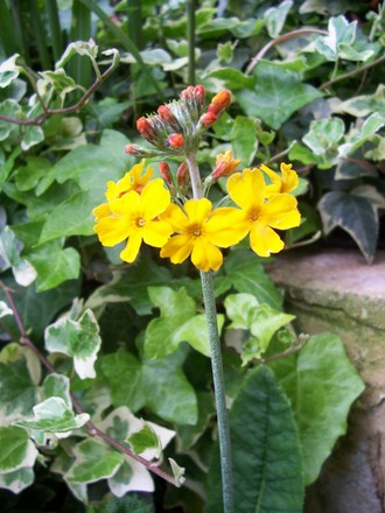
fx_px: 504
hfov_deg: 41.8
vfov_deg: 54.0
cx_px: 192
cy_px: 256
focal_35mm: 34
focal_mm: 5.6
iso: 80
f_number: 2.7
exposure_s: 1/100
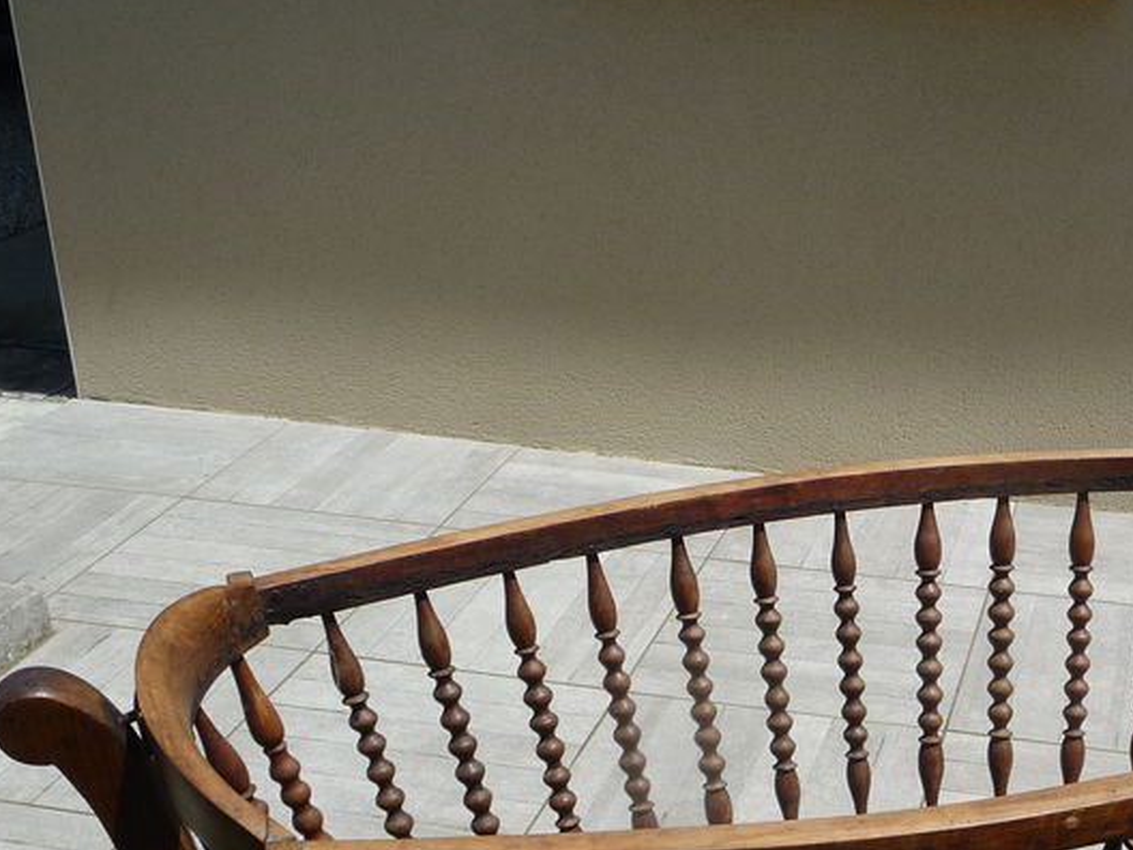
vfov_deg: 26.7
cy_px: 747
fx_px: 1735
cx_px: 876
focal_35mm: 53
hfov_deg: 35.2
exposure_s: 1/320
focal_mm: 4.7
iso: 100
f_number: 8
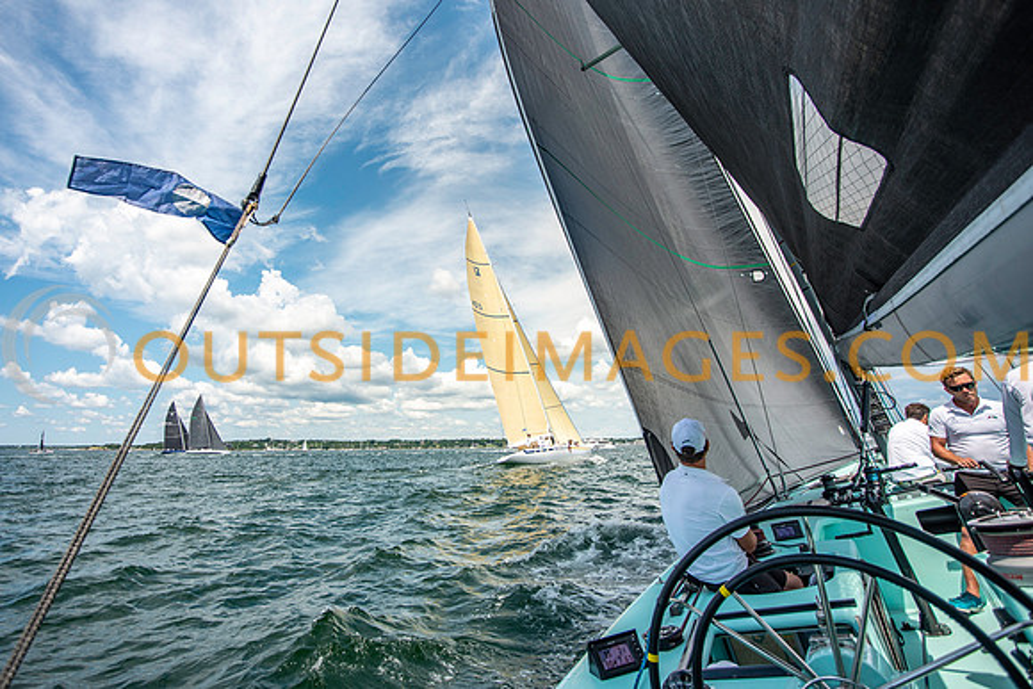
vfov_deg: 67.9
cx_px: 448
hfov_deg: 90.3
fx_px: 510
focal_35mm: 18
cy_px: 299
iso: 250
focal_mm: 15
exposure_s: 1/1250
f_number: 5.6
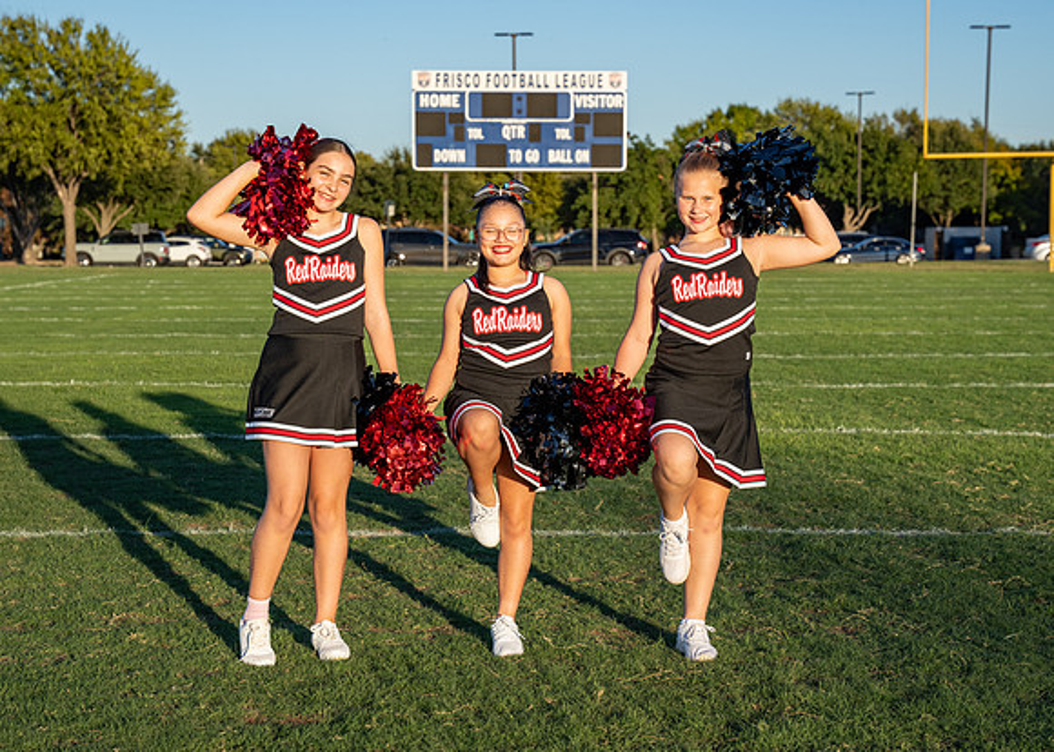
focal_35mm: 83
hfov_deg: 24.1
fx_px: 2470
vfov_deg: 17.3
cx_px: 531
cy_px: 356
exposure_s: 1/640
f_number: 5
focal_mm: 66.1
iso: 125
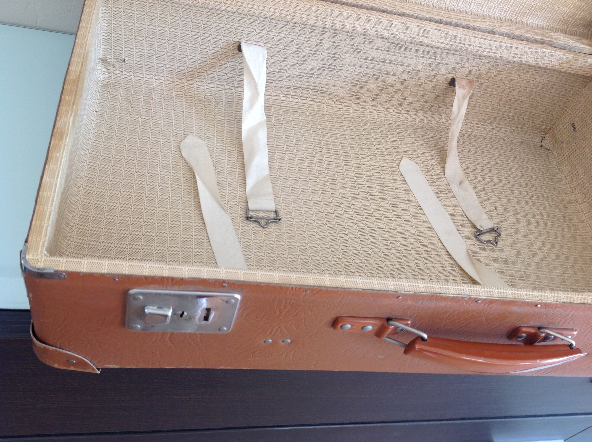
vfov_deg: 40.6
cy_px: 221
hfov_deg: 52.7
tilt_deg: -47.4
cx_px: 296
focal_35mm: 35
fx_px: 598
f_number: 2.4
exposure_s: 1/20
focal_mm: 4.28
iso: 50
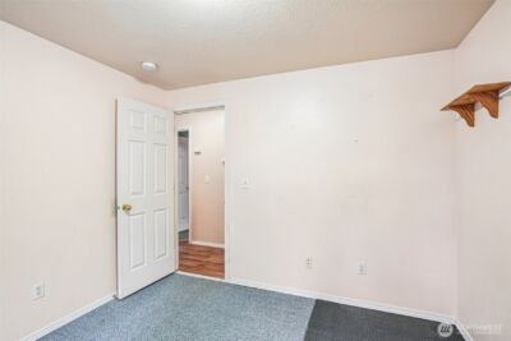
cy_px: 170
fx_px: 241
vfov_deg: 70.5
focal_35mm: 17
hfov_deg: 93.3
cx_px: 256
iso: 400
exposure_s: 1/10
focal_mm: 17
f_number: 8
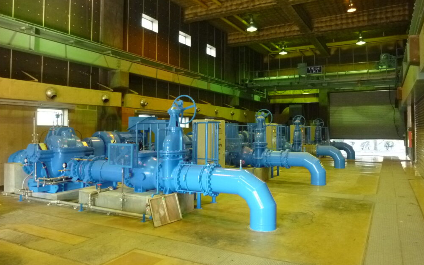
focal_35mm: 27
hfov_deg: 68.4
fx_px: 312
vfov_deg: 45.9
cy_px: 118
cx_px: 210
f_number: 3.3
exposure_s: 1/30
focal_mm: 4.5
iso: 400
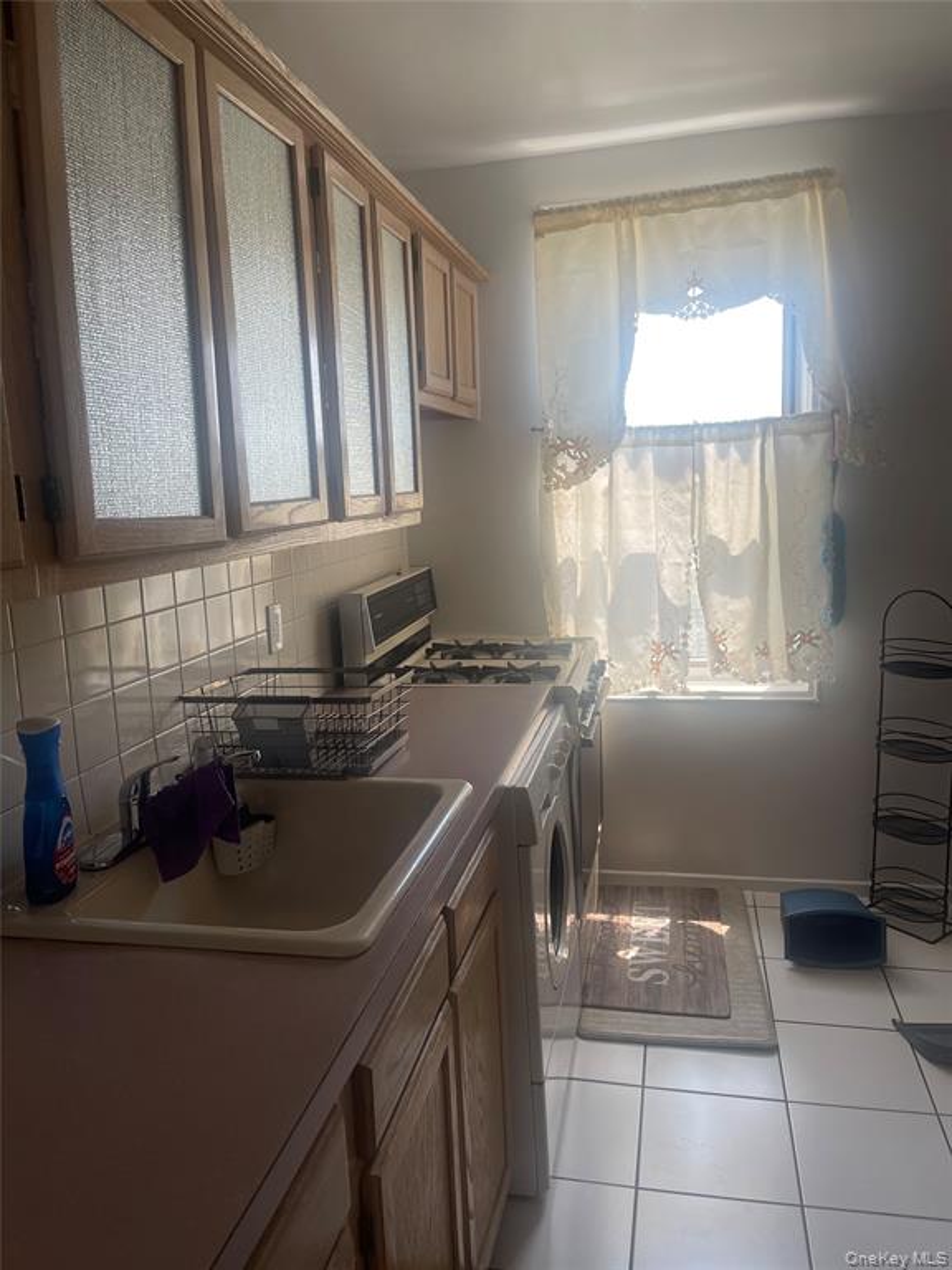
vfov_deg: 69.4
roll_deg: +2.6
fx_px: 917
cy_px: 635
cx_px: 476
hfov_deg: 54.9
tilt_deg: -8.5
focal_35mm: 25
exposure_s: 1/300
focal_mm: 5.1
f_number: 1.6
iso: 32
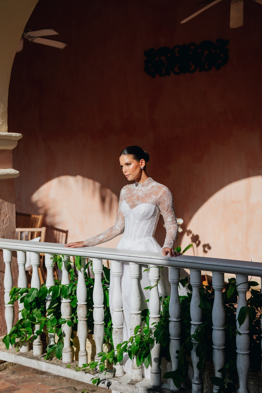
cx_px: 131
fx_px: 546
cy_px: 196
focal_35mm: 50
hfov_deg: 27.0
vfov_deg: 39.6
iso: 64
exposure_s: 1/1600
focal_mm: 50
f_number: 2.5
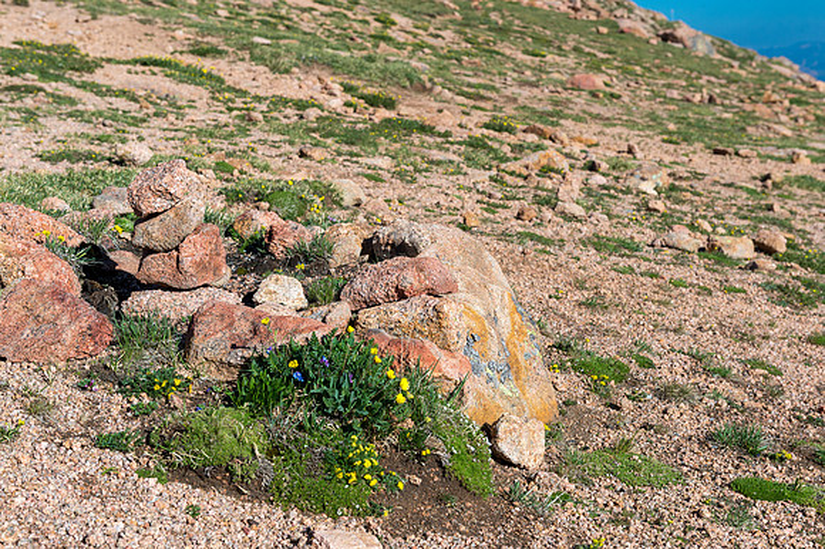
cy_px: 274
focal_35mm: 56
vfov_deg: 24.2
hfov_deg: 35.7
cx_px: 412
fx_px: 1283
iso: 500
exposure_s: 1/320
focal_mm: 56
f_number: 11
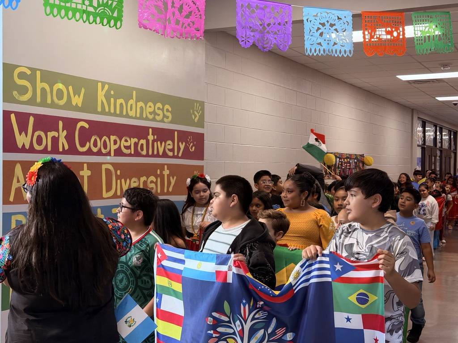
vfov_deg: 30.3
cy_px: 172
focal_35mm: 48
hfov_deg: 39.7
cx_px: 229
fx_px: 635
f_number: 1.78
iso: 200
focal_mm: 6.76
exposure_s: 1/120
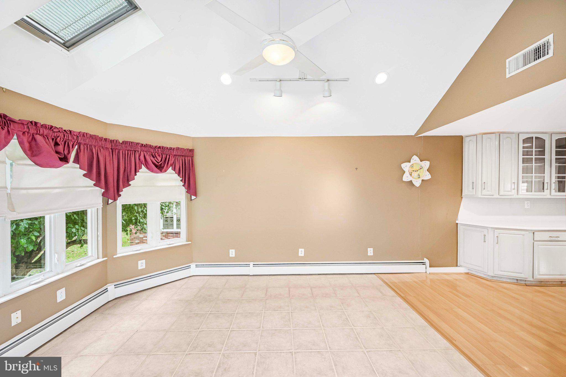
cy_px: 188
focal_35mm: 14
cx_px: 283
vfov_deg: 81.2
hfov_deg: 104.3
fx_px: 220
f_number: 8
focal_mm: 14
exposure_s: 1/8
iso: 400
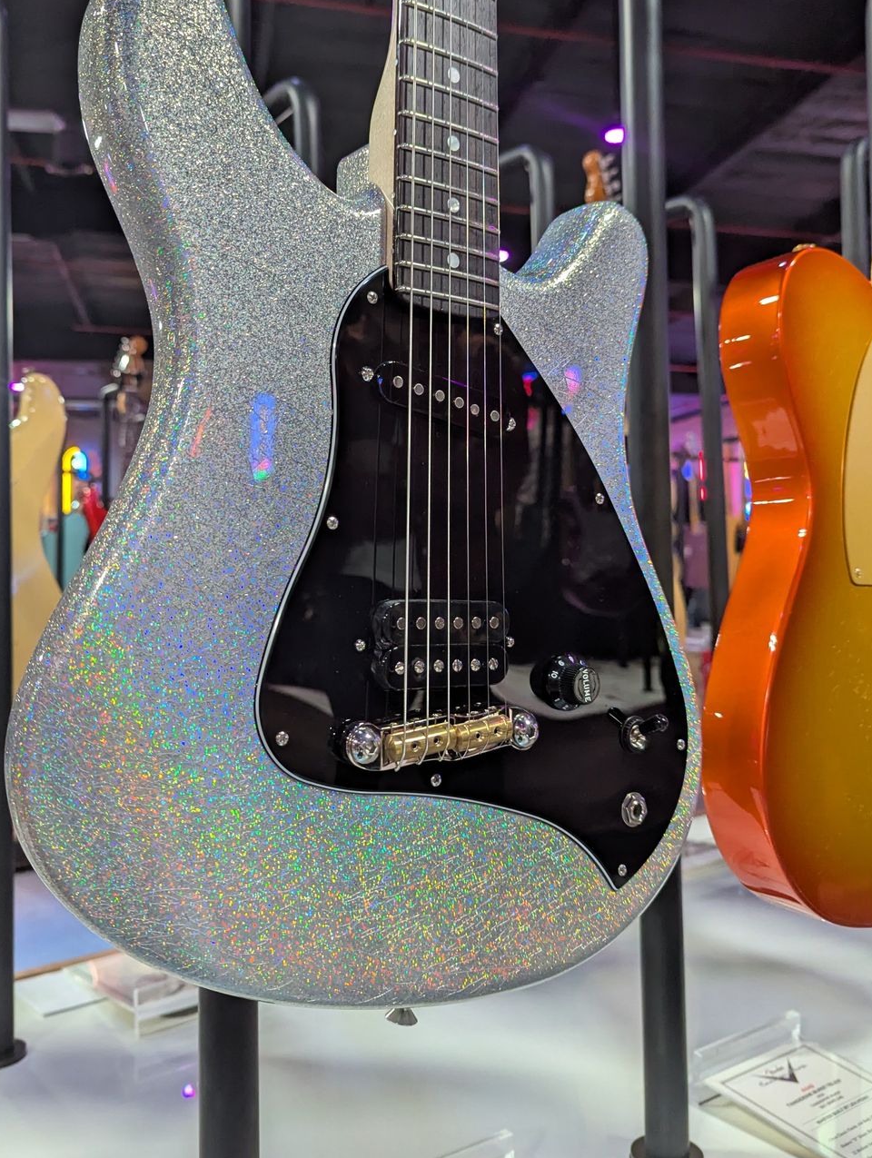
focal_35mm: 30
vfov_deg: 59.6
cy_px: 489
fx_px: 1005
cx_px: 377
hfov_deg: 46.8
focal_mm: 6.81
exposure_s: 1/120
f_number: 1.85
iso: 802
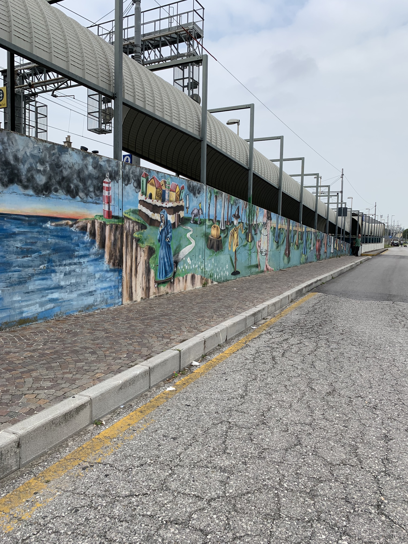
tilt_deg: -3.9
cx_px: 204
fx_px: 409
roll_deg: -0.6
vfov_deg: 67.3
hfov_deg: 53.1
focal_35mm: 26
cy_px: 272
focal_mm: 4.25
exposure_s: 1/1314
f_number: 1.8
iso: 25
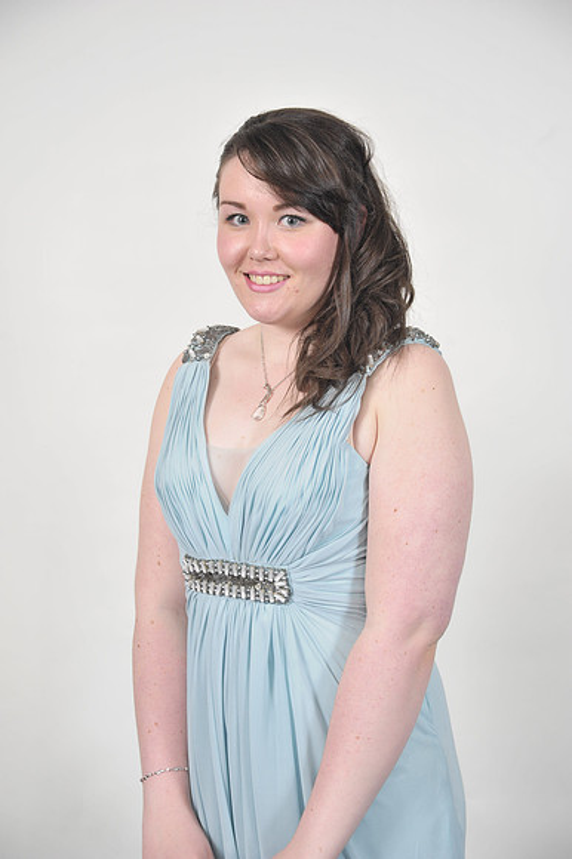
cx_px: 286
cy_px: 430
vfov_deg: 23.9
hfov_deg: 16.1
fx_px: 2028
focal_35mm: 85
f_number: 7.1
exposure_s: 1/160
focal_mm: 85
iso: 1000
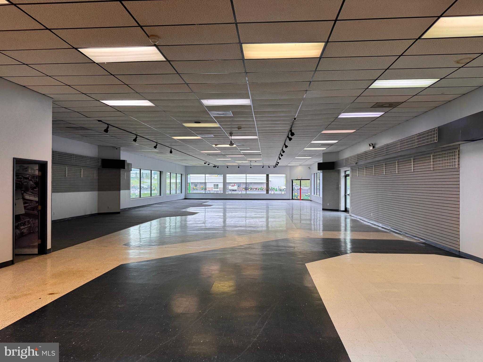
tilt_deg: -0.1
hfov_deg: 71.6
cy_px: 181
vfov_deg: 56.8
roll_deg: +0.8
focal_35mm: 24
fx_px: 335
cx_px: 242
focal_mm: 6.76
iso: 80
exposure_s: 1/120
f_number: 1.78
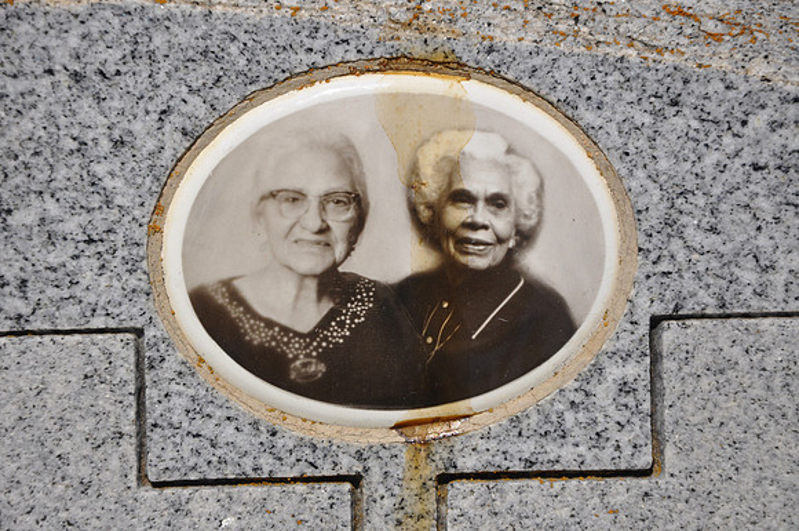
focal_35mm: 158
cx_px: 400
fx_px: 3491
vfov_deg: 8.7
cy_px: 266
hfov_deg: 13.1
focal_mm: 105
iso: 200
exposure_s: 1/320
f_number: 9
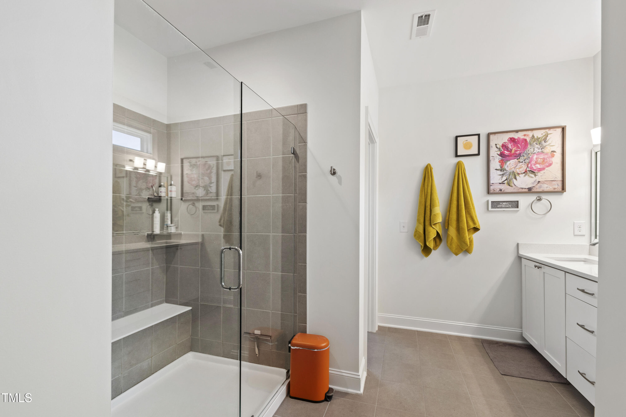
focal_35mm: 15
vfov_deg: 77.3
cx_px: 313
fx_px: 261
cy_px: 208
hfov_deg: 100.4
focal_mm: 10
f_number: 8
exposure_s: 1/1.67
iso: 100
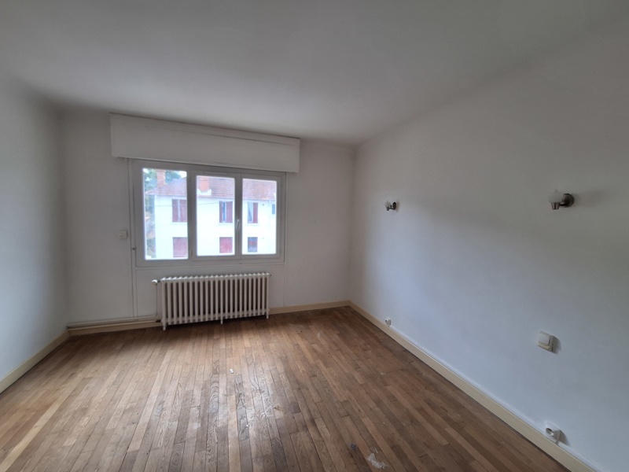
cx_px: 314
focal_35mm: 13
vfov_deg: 89.9
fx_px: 236
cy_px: 236
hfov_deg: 106.2
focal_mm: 1.74
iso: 50
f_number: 2.2
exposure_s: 1/50
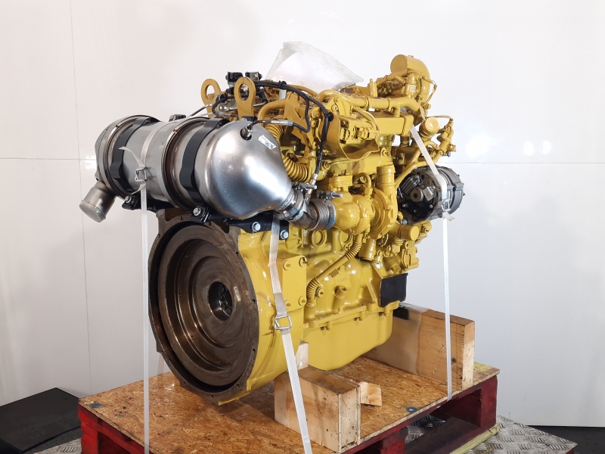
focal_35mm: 23
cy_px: 227
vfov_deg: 58.9
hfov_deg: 73.9
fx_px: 402
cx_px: 302
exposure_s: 1/50
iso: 64
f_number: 1.8
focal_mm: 6.4
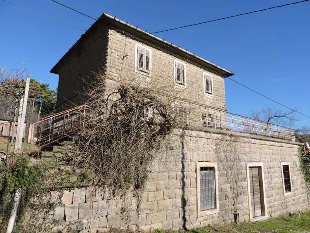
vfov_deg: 56.8
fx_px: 215
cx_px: 155
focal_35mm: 24
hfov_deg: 71.6
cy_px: 116
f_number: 3
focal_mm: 4.3
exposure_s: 1/1250
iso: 100
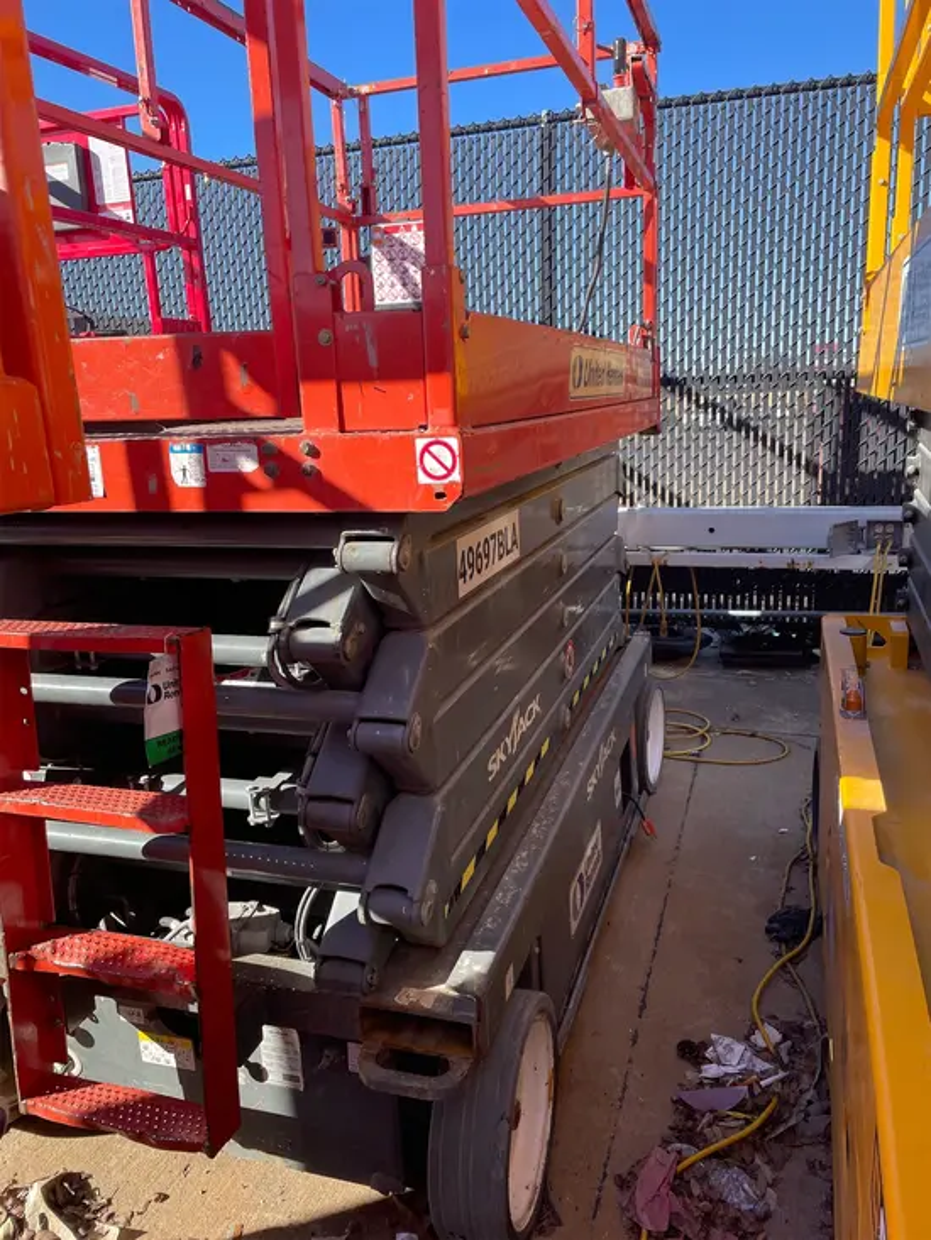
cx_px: 466
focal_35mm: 26
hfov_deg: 53.1
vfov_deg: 67.3
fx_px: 932
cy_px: 620
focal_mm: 4.2
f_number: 1.6
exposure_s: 1/1182
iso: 50
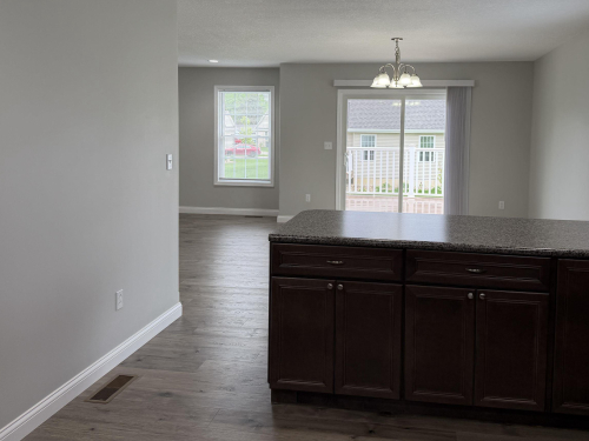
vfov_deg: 43.8
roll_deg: -0.3
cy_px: 166
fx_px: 544
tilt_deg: -1.9
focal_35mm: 32
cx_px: 336
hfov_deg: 56.6
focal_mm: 6.76
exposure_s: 1/178
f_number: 1.78
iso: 80
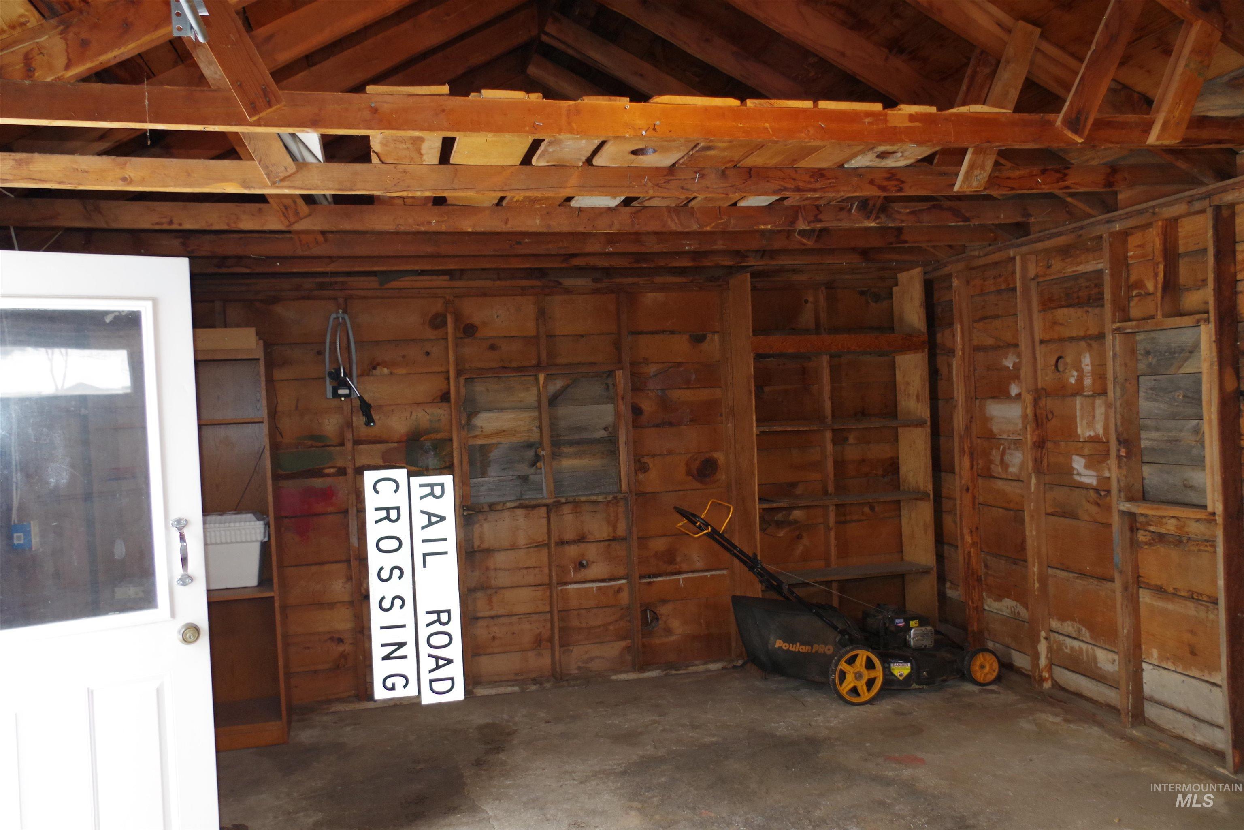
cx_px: 622
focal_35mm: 27
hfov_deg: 67.4
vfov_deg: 47.9
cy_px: 415
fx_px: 933
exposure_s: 1/50
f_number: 4
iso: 800
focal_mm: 18
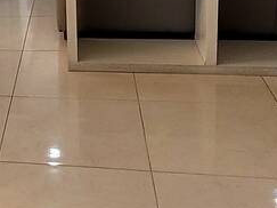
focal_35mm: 77
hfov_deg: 22.4
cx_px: -92
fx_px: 616
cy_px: -40
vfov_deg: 18.2
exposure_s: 1/60
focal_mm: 1.74
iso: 125
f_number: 2.2
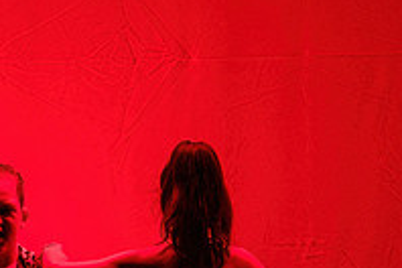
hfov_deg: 3.0
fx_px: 7682
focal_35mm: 688
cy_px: 340
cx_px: 27
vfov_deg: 2.0
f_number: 2.8
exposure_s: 1/400
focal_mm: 185
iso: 1250
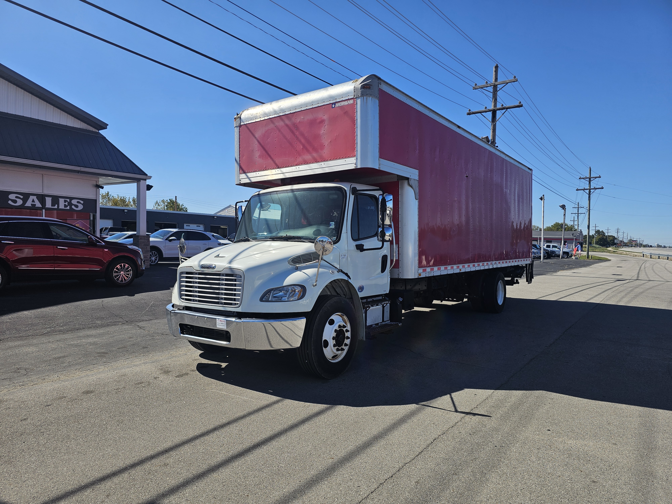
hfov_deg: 73.9
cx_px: 336
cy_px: 252
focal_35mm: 23
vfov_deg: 58.9
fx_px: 446
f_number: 1.7
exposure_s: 1/890
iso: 10
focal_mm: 6.3
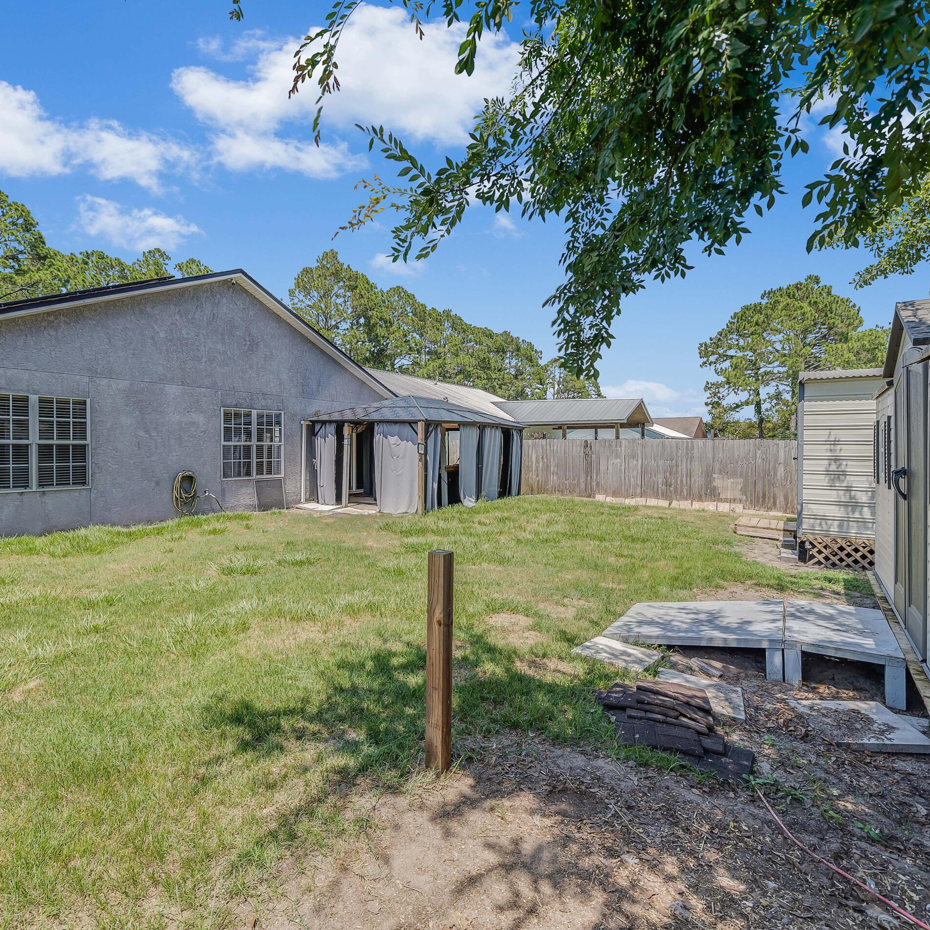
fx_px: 486
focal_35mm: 16
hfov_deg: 87.2
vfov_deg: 87.4
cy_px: 468
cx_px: 427
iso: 100
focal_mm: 12
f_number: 5
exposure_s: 1/320
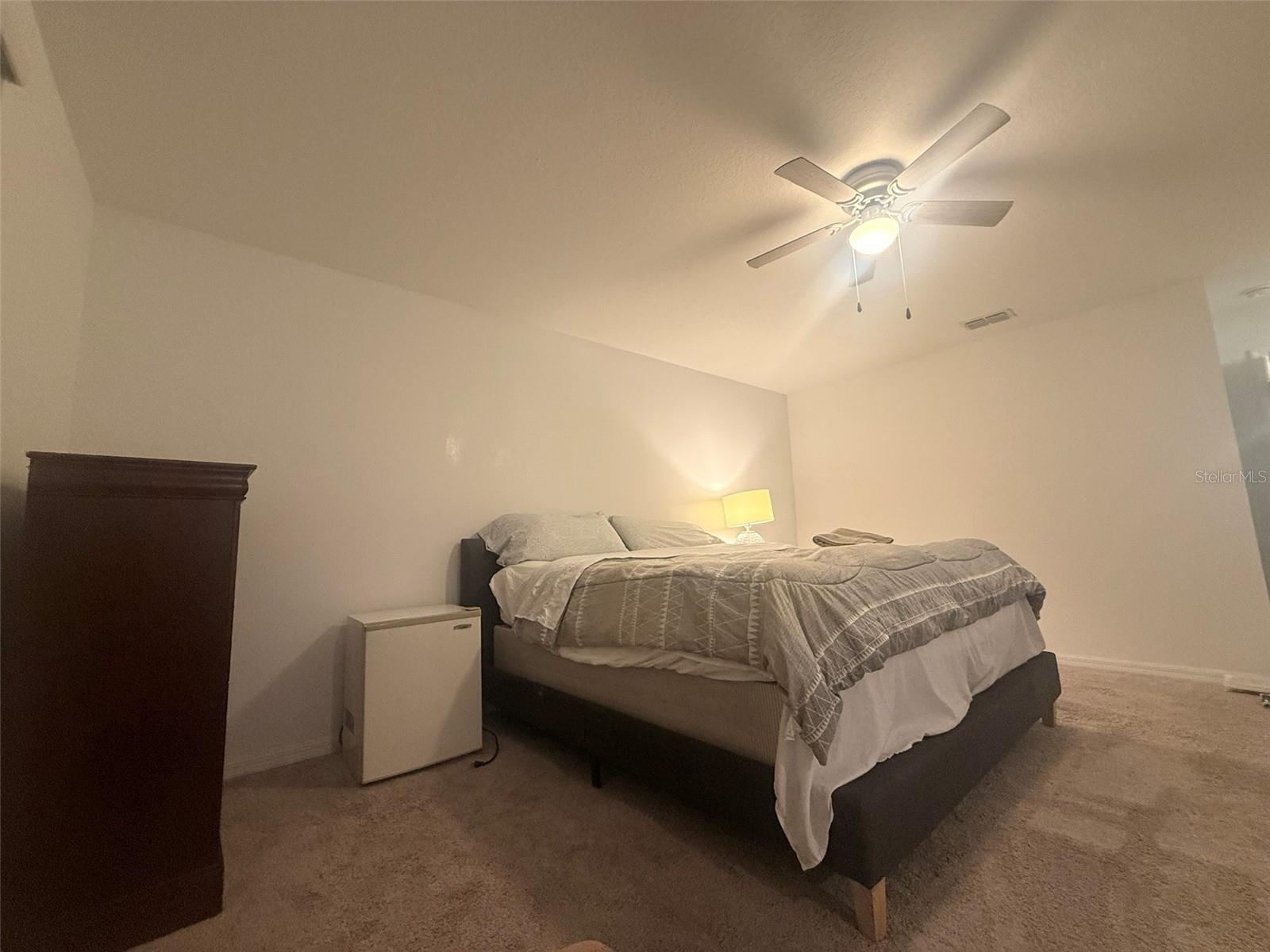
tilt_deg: +8.0
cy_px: 476
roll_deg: +2.2
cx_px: 635
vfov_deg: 85.7
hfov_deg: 102.1
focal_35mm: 14
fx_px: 514
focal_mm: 2.22
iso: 320
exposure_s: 1/60
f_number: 2.2
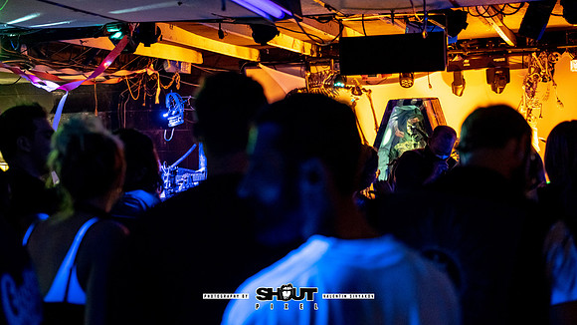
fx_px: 1122
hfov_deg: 28.8
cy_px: 137
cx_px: 288
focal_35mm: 73
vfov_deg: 16.4
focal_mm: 70
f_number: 2.8
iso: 3200
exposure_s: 1/200
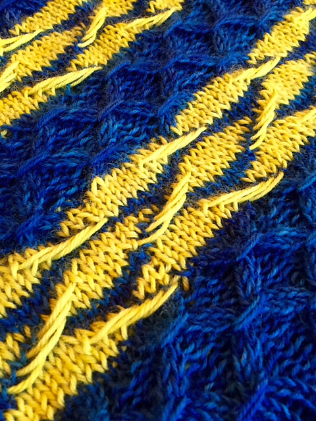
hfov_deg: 48.2
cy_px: 210
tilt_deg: -61.6
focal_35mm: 29
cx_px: 158
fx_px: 353
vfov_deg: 61.7
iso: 80
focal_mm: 4.15
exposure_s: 1/15
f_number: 2.2
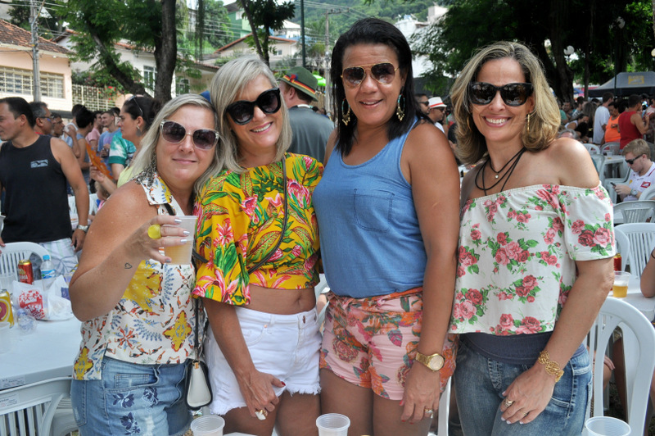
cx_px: 328
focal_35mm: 33
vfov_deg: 39.9
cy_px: 218
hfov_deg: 57.3
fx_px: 600
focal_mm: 22
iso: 200
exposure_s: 1/320
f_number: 9
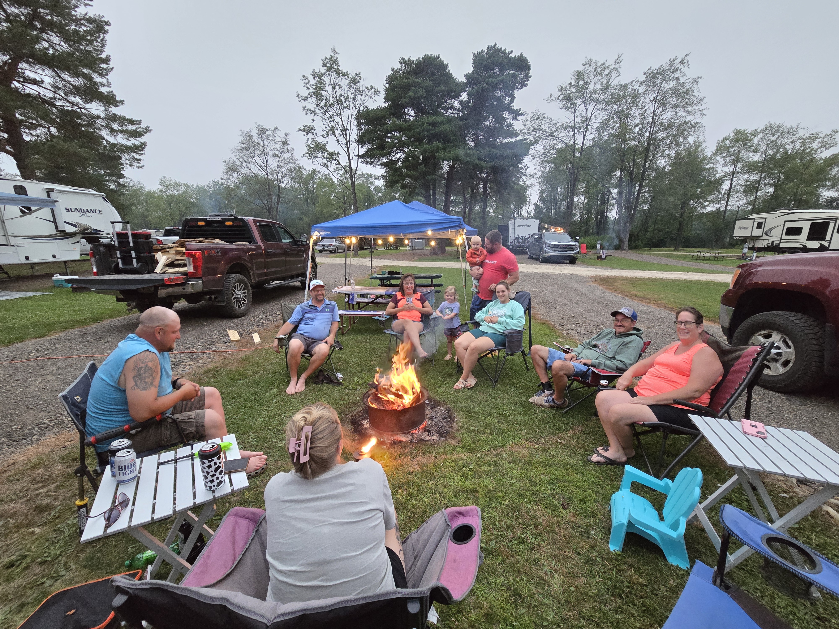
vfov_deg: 89.9
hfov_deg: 106.2
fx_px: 315
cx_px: 420
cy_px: 314
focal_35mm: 13
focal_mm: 2.2
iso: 800
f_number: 2.2
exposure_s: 1/60
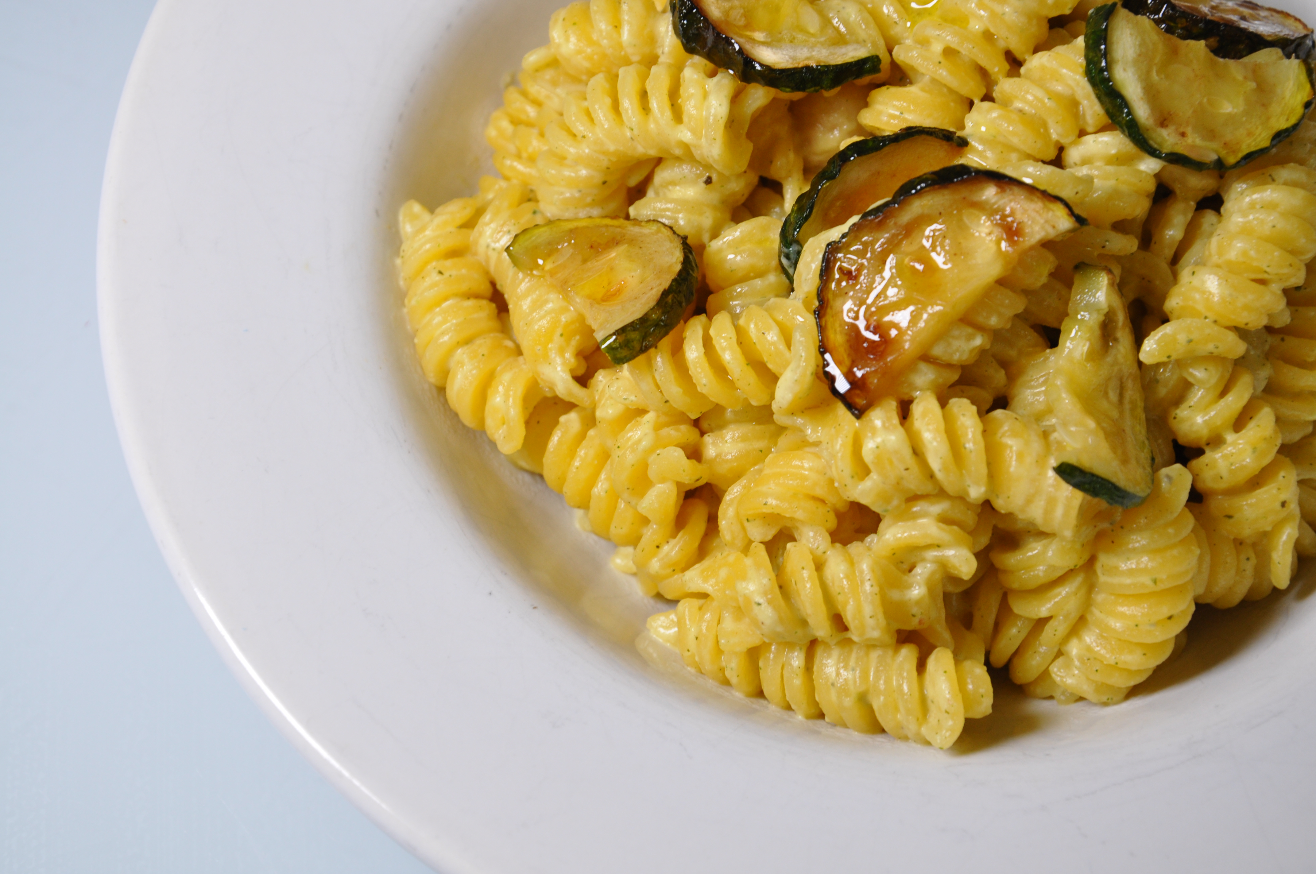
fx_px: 2848
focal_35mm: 78
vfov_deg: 17.4
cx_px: 658
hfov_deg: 26.0
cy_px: 437
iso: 360
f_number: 8
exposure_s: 1/60
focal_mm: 52
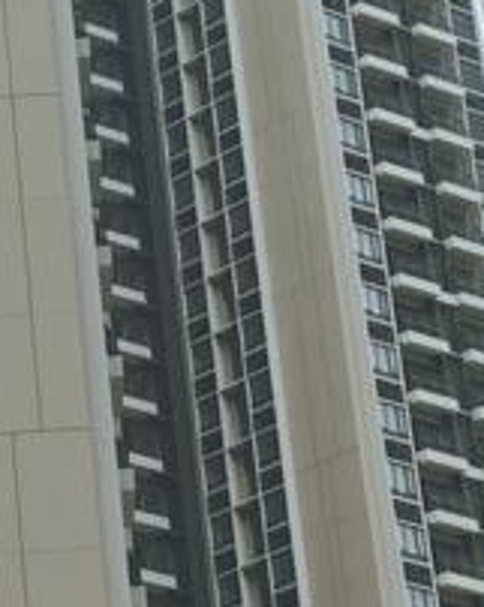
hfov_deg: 7.2
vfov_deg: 8.9
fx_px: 3751
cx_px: -358
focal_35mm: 209
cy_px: -493
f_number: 1.6
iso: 50
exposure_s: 1/8065
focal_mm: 5.56
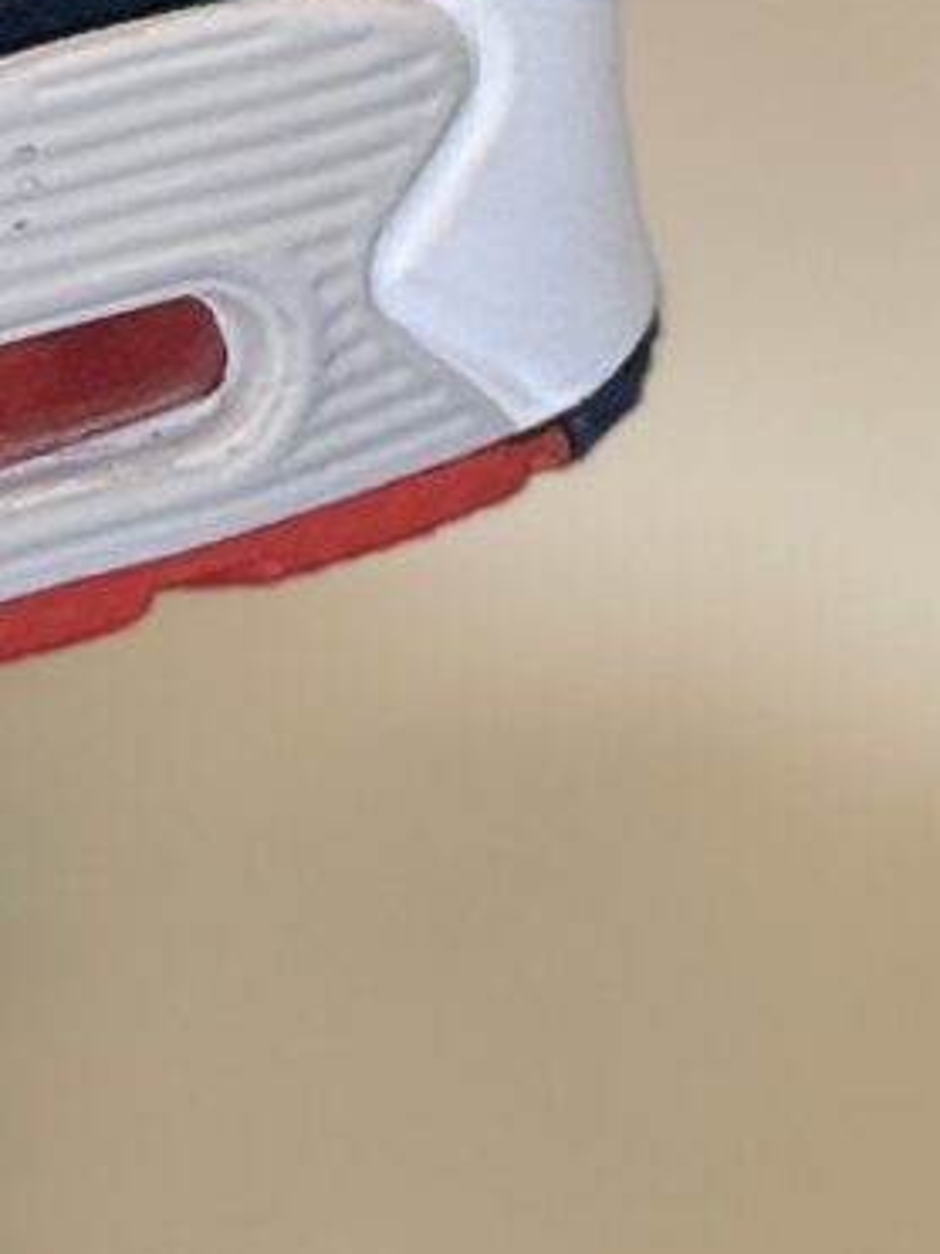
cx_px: -1136
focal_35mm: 828
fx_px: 29996
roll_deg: -2.4
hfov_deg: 1.8
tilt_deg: -12.2
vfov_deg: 2.4
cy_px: -592
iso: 80
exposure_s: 1/100
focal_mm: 15.66
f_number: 2.8
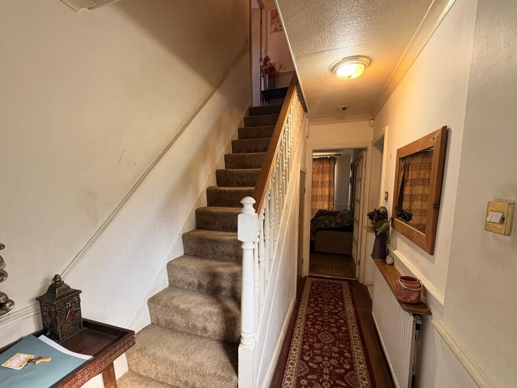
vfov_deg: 77.7
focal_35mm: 16
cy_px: 219
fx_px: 239
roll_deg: +0.0
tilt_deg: -7.7
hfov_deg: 94.5
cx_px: 251
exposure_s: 1/50
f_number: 2.2
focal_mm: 2.22
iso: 320
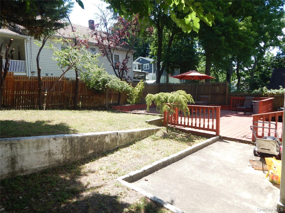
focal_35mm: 22
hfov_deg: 76.4
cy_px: 106
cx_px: 142
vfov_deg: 61.1
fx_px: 181
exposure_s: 1/400
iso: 125
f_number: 3
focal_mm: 4
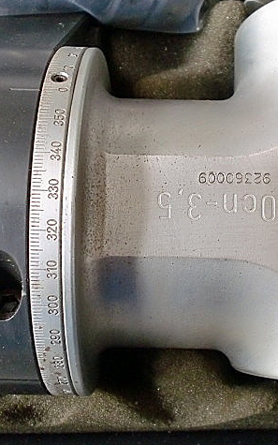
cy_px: 224
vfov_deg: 40.3
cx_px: 174
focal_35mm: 50
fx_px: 606
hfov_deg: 25.8
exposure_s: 1/60
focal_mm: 6.3
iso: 320
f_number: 3.1
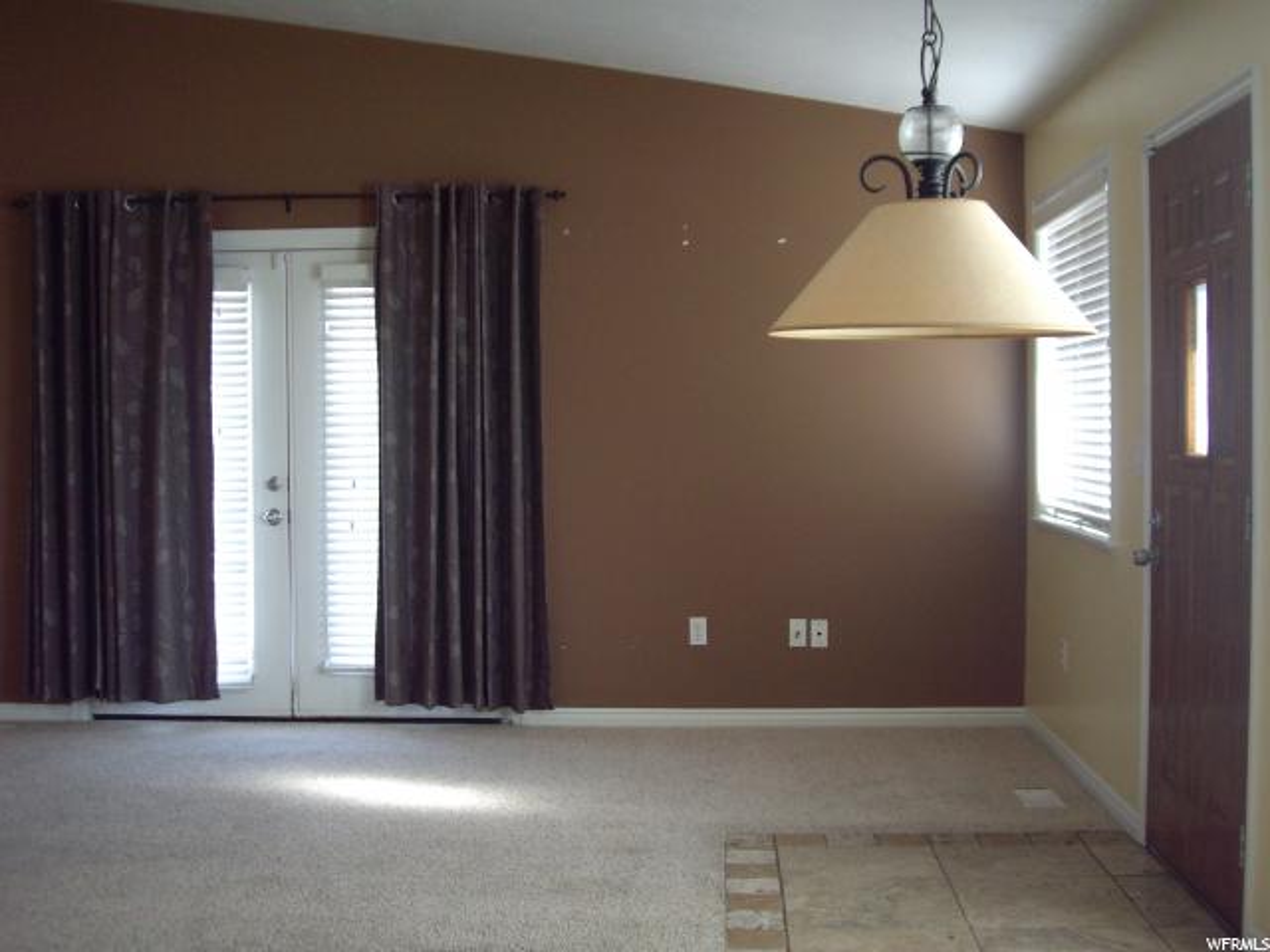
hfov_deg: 40.4
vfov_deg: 30.9
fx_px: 1724
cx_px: 635
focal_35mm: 47
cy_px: 476
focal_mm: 7.6
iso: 200
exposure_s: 1/60
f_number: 3
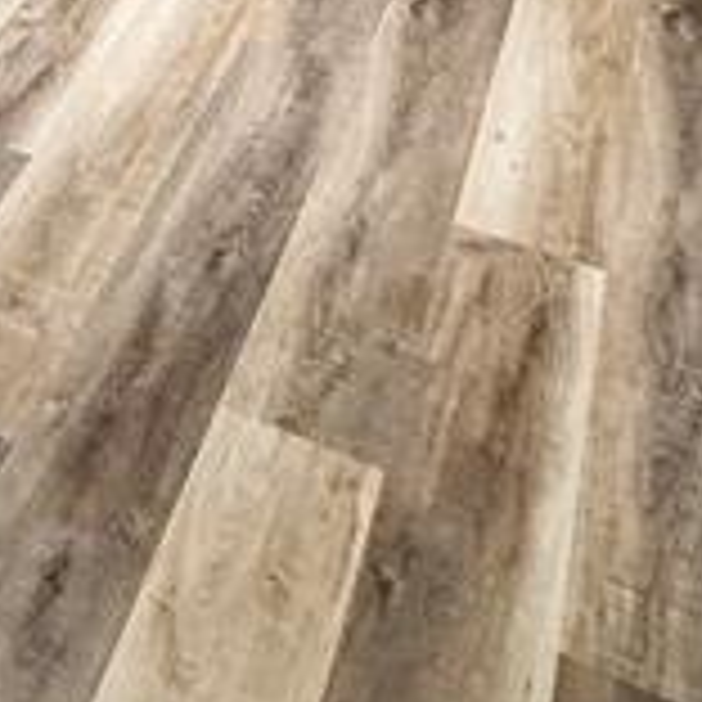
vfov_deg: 22.4
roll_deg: +1.0
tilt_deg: -17.5
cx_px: -40
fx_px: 1400
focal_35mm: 61
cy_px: -392
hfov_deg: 26.3
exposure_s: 1/60
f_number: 2.2
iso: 320
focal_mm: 2.22
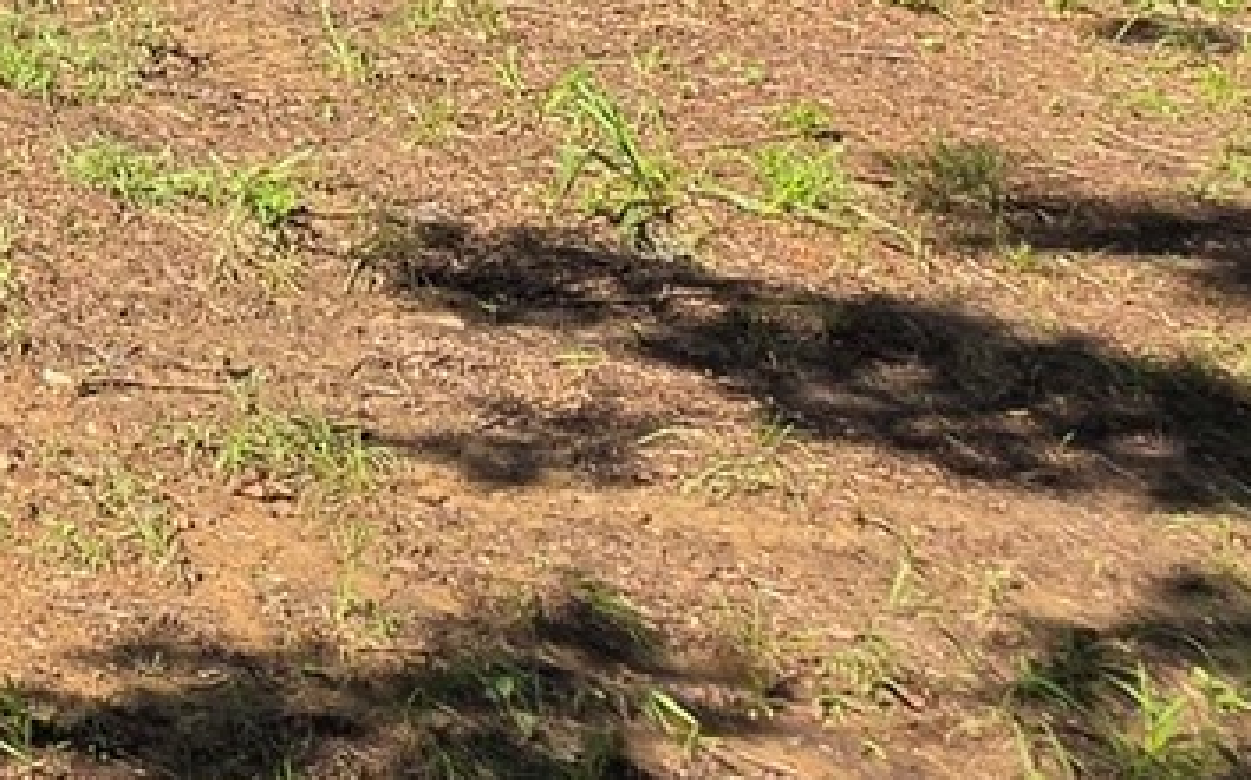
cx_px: -1095
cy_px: -851
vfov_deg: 14.1
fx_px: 2555
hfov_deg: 19.4
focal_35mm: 75
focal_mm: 2.2
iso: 32
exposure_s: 1/876
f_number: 1.9
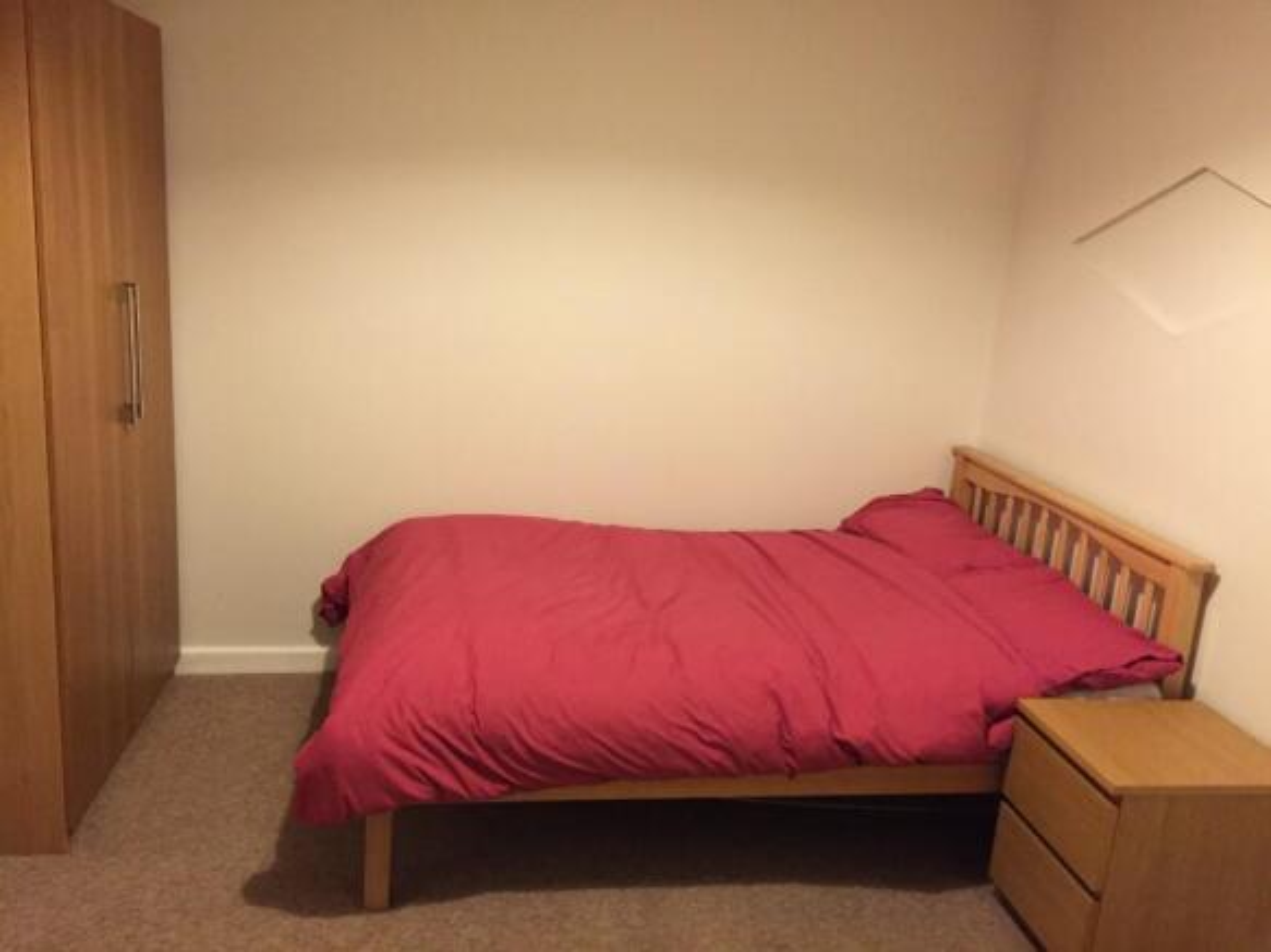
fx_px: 1065
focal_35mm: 29
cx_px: 636
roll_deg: -4.0
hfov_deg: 61.7
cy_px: 476
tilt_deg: -13.7
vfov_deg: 48.2
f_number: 2.2
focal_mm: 4.15
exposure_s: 1/17
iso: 320
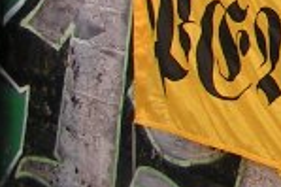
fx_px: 1653
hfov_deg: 8.9
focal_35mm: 212
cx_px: 653
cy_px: -242
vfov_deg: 6.2
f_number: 5
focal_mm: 5.8
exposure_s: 1/200
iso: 50
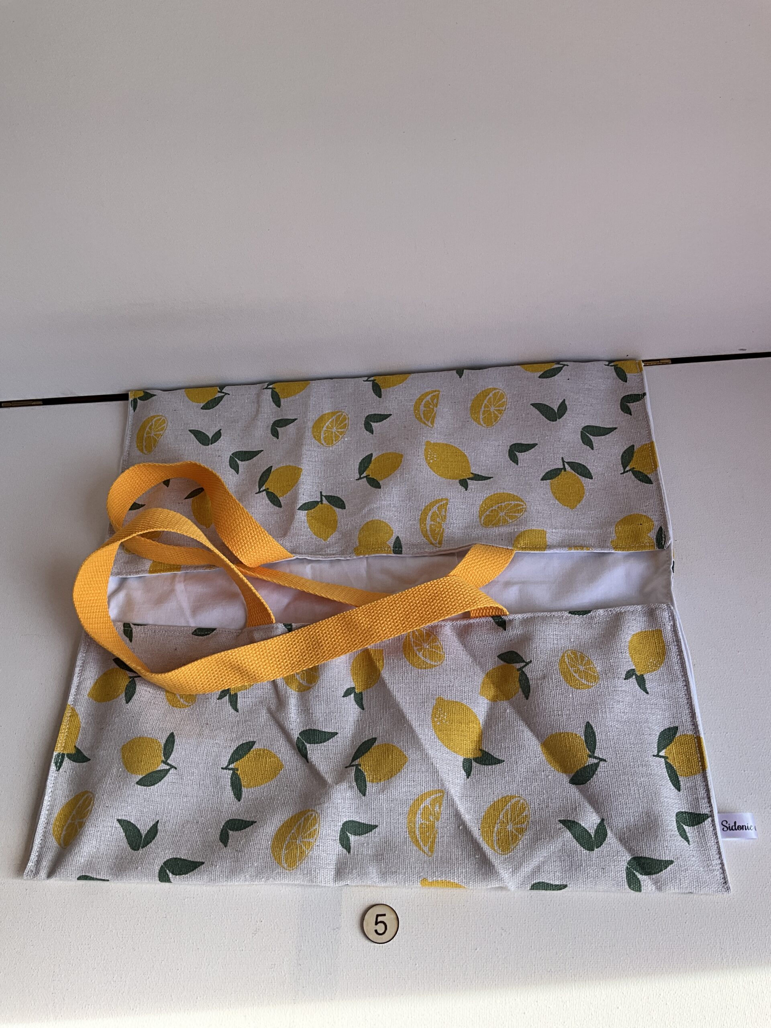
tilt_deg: -58.7
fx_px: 861
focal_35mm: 29
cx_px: 386
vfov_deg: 61.7
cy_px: 514
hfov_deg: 48.2
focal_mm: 3
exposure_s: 1/469
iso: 25
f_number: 1.8
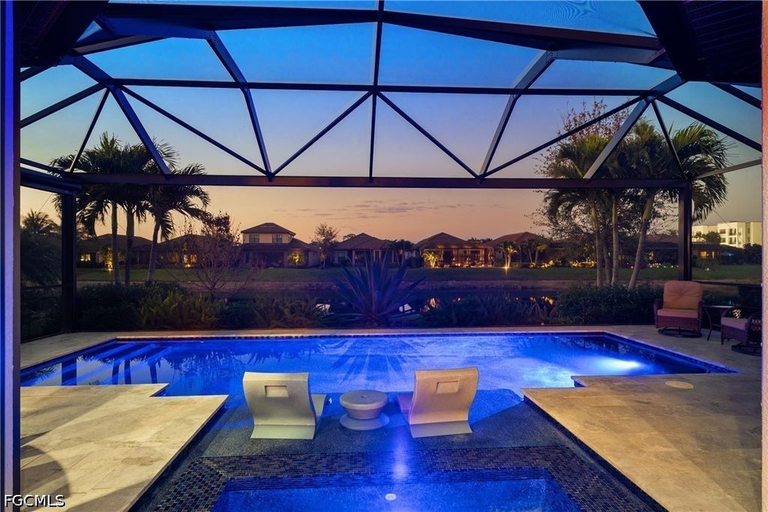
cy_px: 256
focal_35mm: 20
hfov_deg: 84.0
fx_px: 427
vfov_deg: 61.9
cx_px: 384
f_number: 5.6
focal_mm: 20
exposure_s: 15
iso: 640
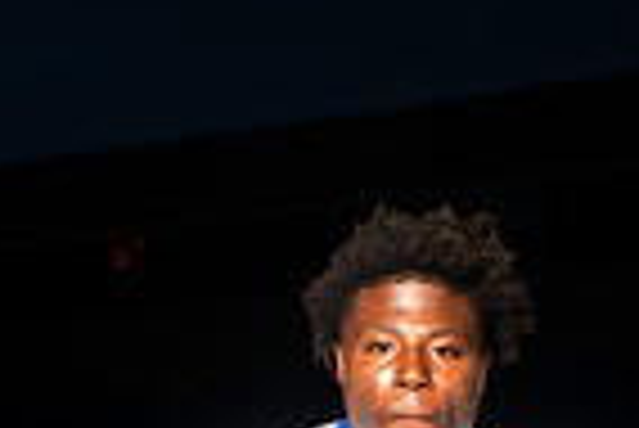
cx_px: 423
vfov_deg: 8.4
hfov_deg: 13.5
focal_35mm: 152
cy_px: 951
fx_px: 2701
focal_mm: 48
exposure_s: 1/320
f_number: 7.1
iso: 800
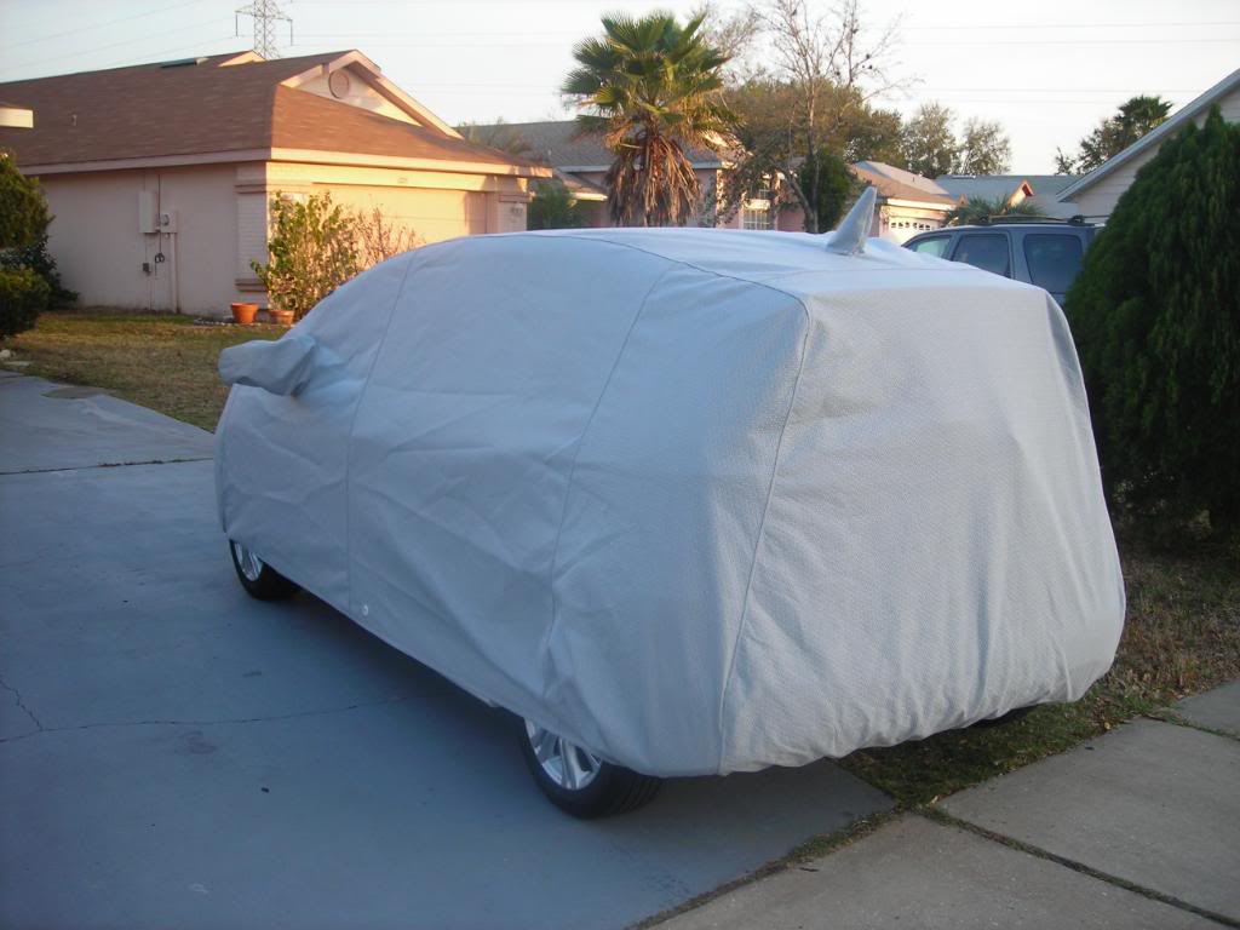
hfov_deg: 49.0
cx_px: 620
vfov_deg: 37.7
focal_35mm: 38
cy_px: 465
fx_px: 1361
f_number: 3.2
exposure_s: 1/63.7
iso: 50
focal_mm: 6.3
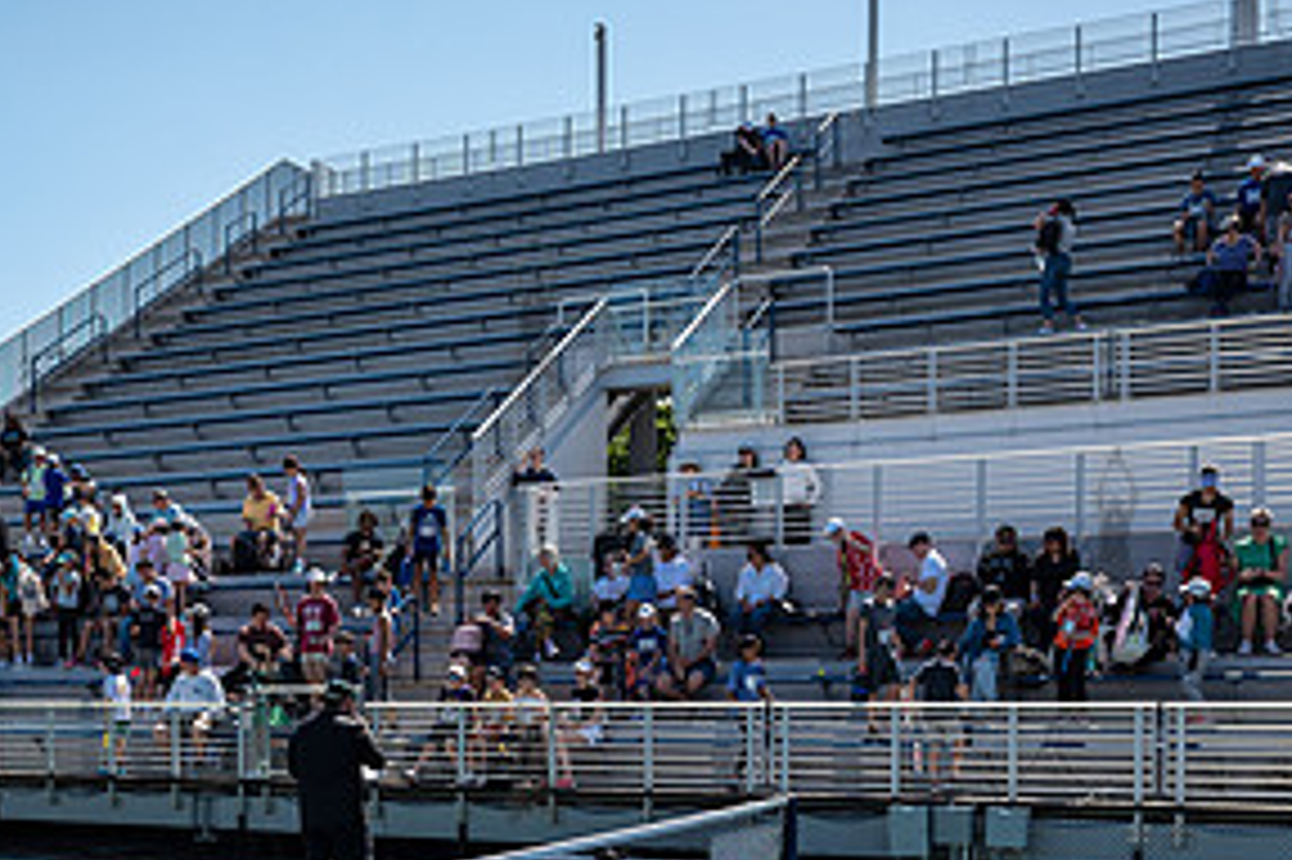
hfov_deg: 40.2
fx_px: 1757
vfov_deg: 26.7
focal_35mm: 49
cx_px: 531
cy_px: 741
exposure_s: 1/2000
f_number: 4
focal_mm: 24
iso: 200
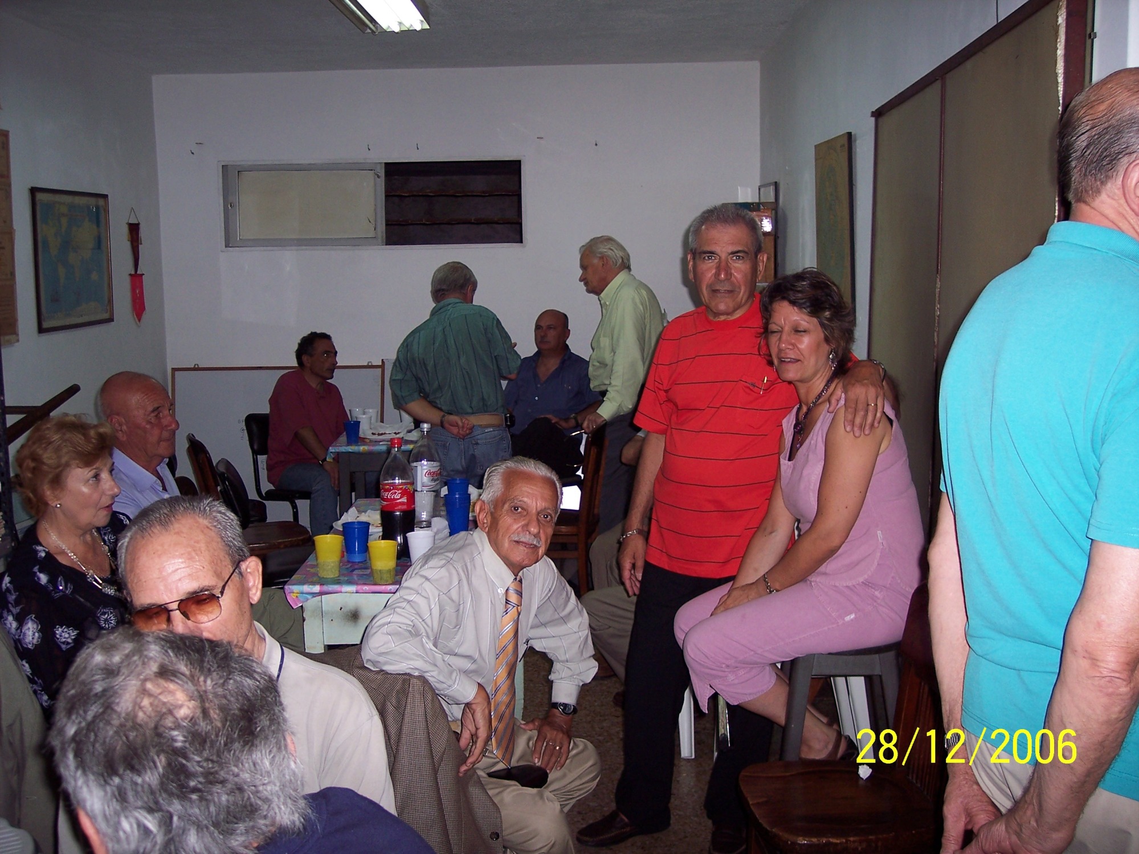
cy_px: 427
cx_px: 570
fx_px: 1283
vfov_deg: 36.8
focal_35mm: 39
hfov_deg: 47.9
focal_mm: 8
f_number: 2.8
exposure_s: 1/60
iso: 100
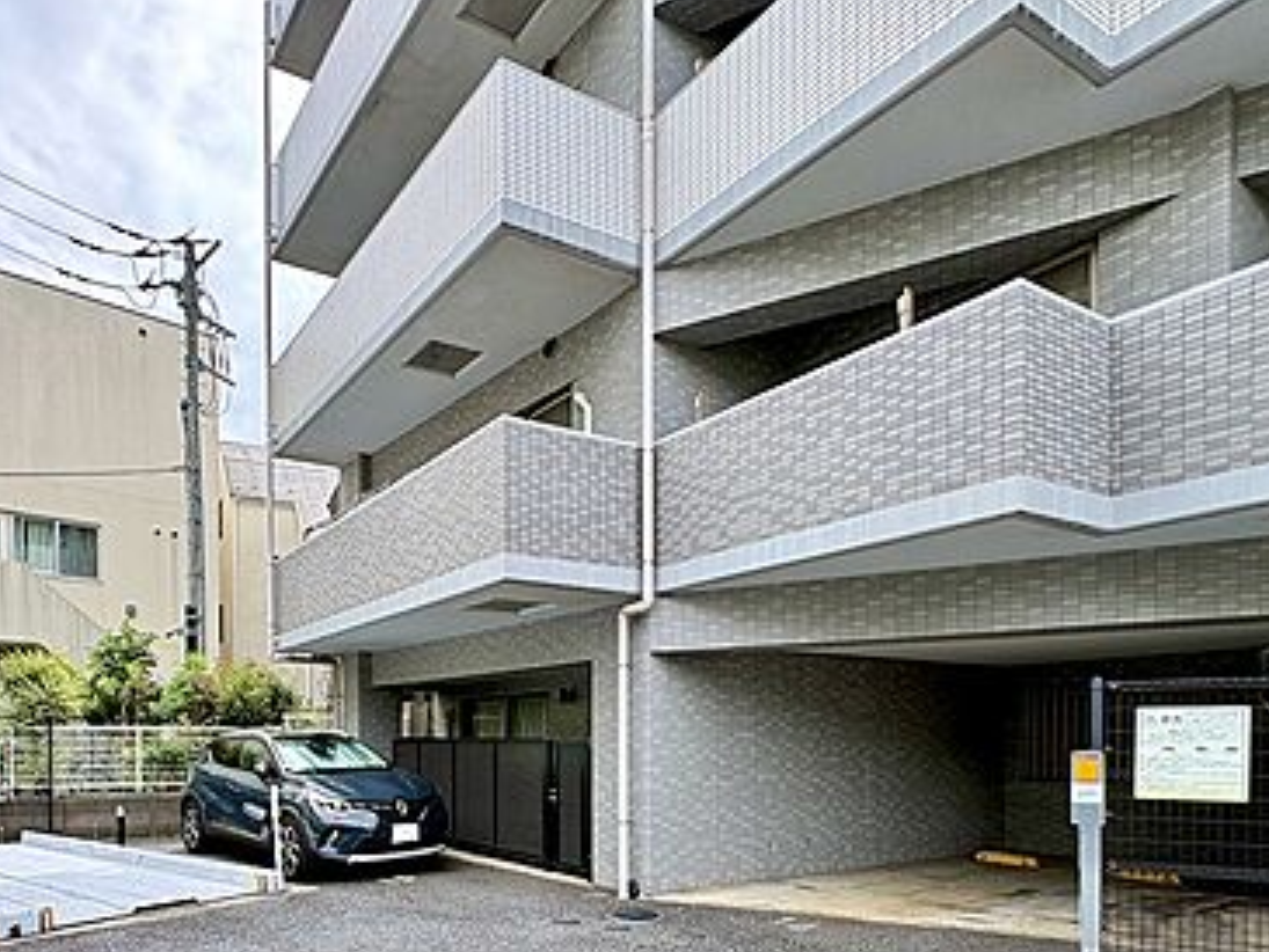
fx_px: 843
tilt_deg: -0.8
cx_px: 442
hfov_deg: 72.1
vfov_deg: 55.2
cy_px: 747
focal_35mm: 23
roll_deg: +1.1
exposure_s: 1/314
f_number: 2.2
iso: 64
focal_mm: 2.22
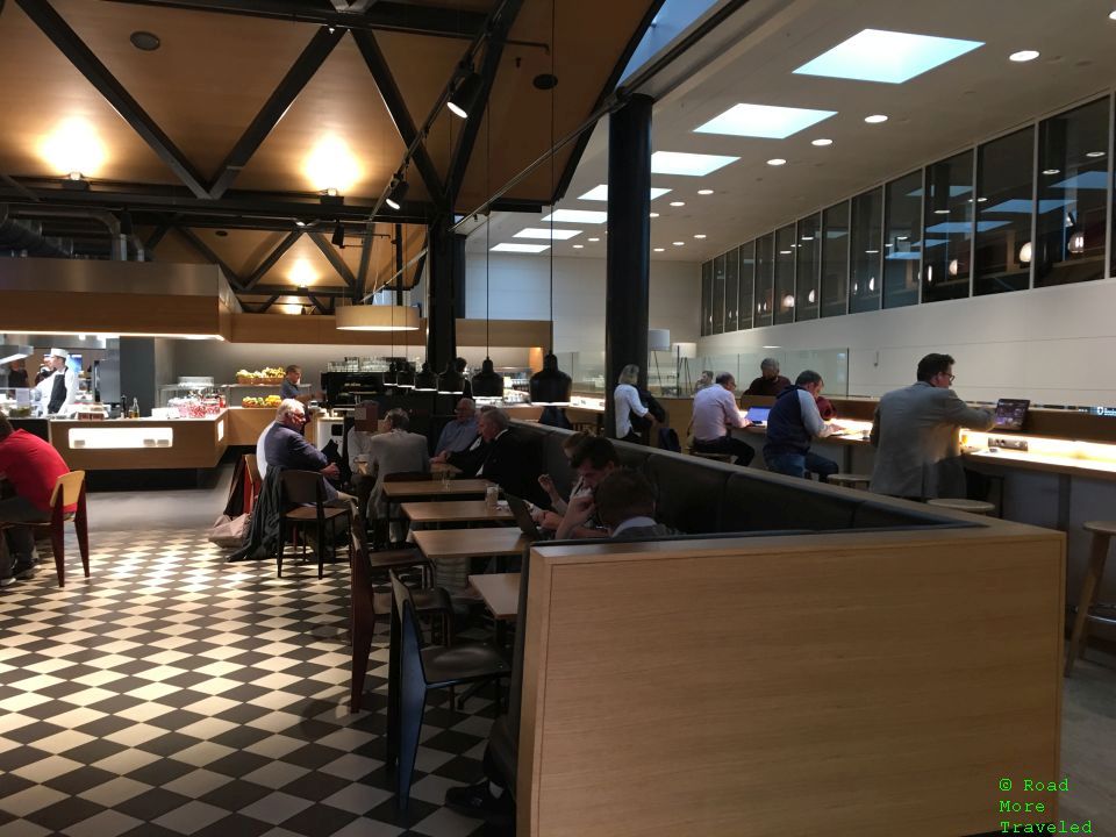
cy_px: 418
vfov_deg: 48.2
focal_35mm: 29
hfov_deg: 61.7
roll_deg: -0.3
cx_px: 558
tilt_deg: -1.2
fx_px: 935
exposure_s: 1/17
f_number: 2.2
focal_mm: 4.15
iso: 64
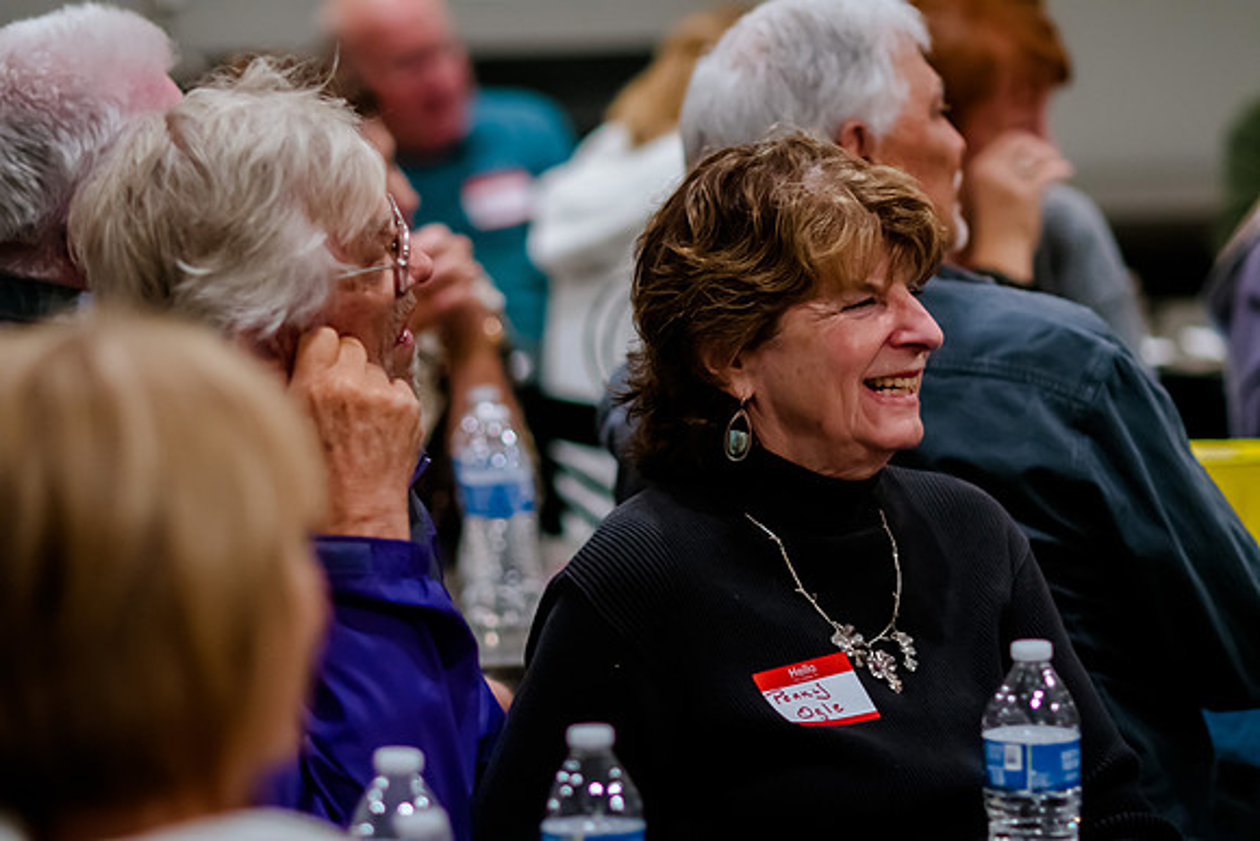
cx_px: 630
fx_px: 5514
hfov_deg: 13.0
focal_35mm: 158
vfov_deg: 8.7
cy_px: 420
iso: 2500
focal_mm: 105
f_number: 2
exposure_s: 1/160
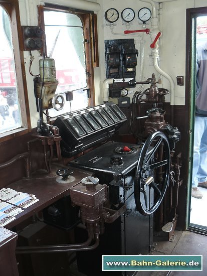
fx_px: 287
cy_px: 138
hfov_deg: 39.7
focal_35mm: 36
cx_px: 104
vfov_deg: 51.3
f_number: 2.8
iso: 100
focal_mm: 6
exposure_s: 1/30
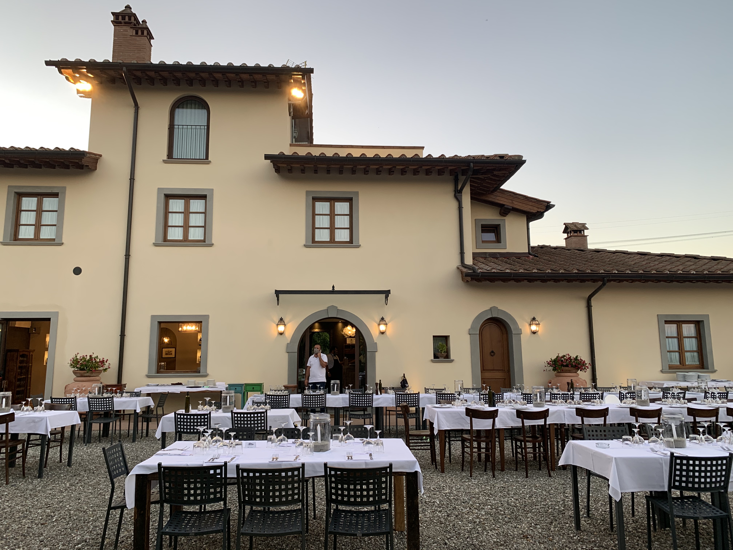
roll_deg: -0.8
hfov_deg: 67.3
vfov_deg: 53.1
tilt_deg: +9.8
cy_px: 275
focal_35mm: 26
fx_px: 551
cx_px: 366
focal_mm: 4.25
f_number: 1.8
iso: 40
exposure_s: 1/100
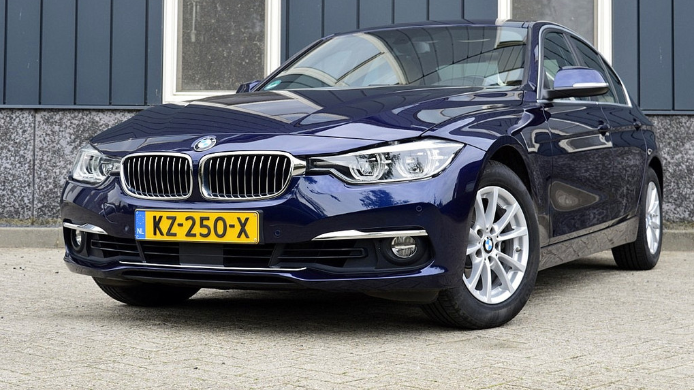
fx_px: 1104
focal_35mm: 60
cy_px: 166
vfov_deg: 20.0
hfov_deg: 34.9
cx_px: 348
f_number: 9
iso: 400
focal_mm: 38
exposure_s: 1/125
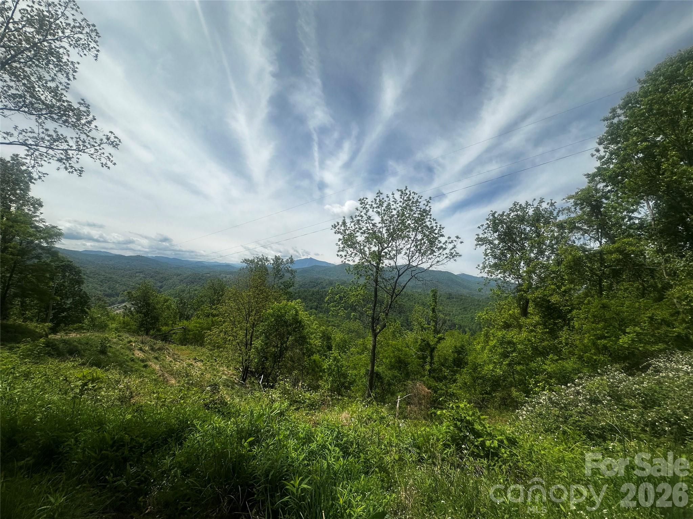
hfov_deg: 102.1
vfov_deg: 85.7
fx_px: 280
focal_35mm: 14
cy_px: 260
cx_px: 346
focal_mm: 2.22
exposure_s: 1/4132
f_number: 2.2
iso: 50
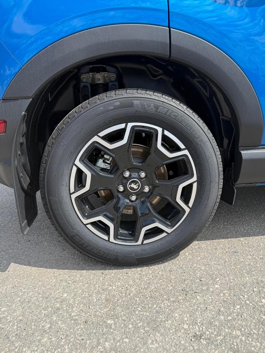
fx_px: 245
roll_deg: +0.5
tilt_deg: -16.7
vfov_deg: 71.6
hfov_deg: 56.8
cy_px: 176
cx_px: 132
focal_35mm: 24
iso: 80
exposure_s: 1/3279
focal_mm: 6.76
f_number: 1.78
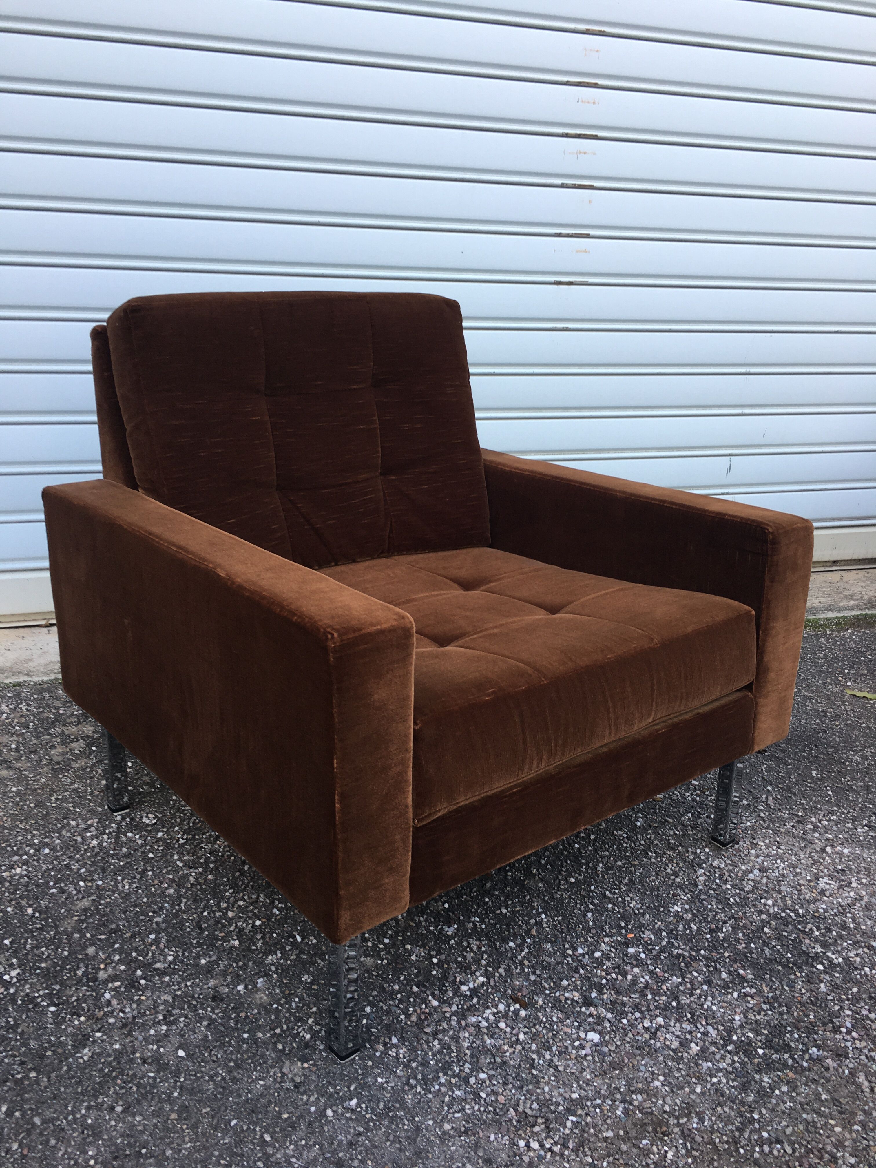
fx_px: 979
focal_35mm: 29
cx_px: 438
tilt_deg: -15.0
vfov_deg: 61.7
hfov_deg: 48.2
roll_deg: -1.4
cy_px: 584
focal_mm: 4.15
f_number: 2.2
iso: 25
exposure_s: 1/50
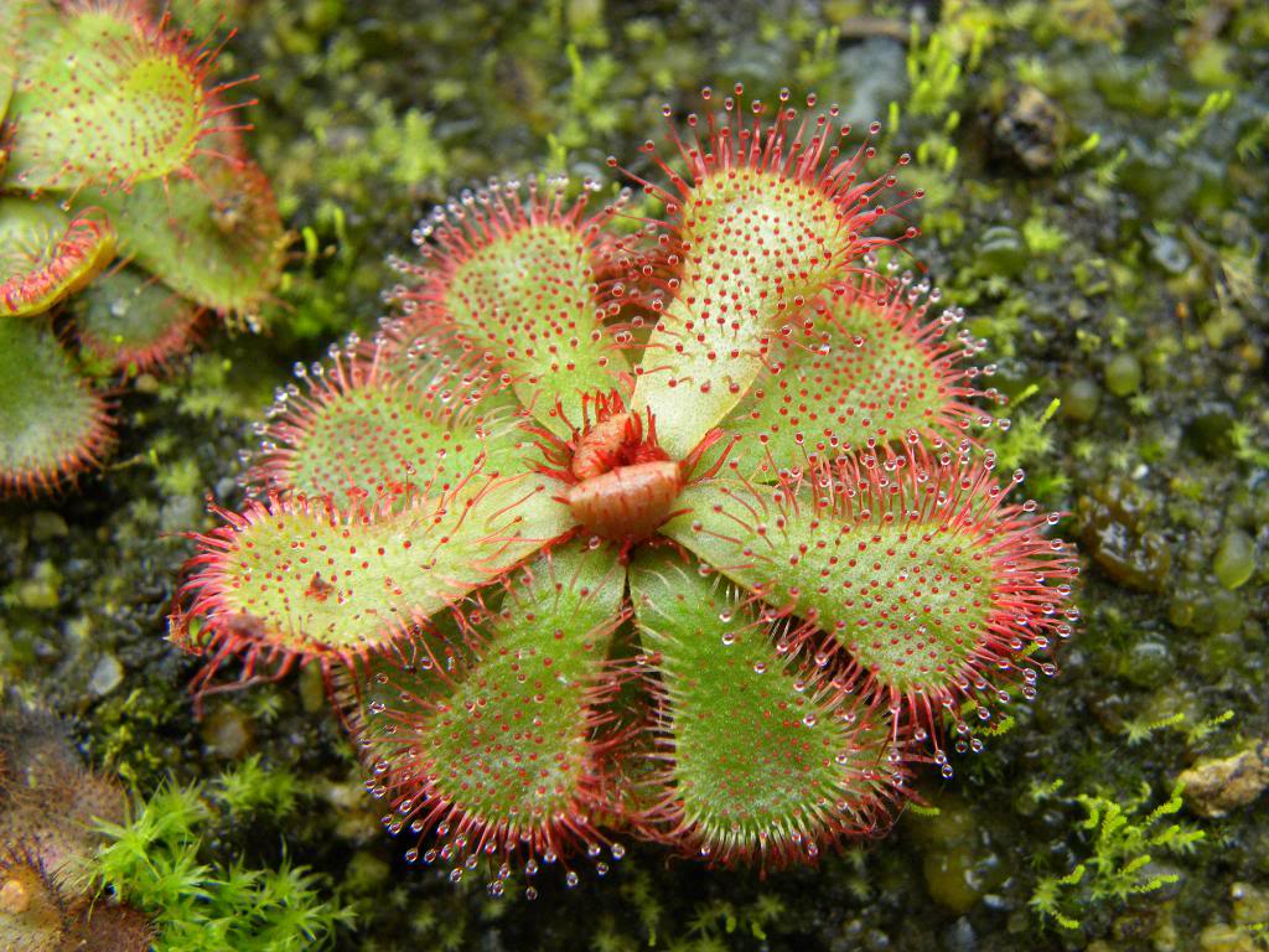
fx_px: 1906
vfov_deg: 28.0
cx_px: 634
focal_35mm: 52
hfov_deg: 36.8
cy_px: 476
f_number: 3.5
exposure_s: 1/83
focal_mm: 9.2
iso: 171
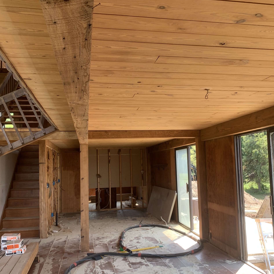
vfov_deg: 52.5
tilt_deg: +4.1
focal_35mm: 31
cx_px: 137
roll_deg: +1.2
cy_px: 148
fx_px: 278
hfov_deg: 52.5
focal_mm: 4.25
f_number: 1.8
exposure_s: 1/122
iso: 25
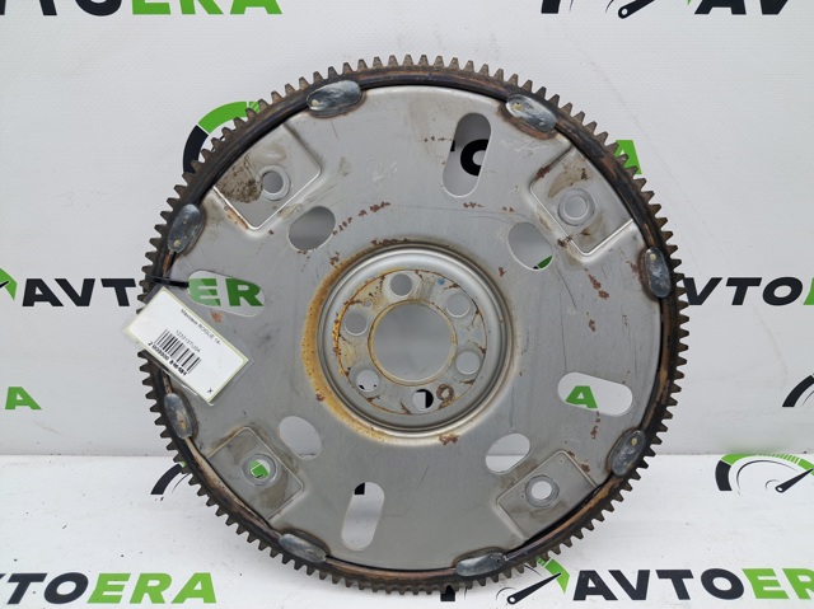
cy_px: 304
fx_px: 634
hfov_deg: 65.4
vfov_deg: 51.3
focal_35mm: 27
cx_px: 407
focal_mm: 4
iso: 50
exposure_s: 1/50
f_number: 1.8
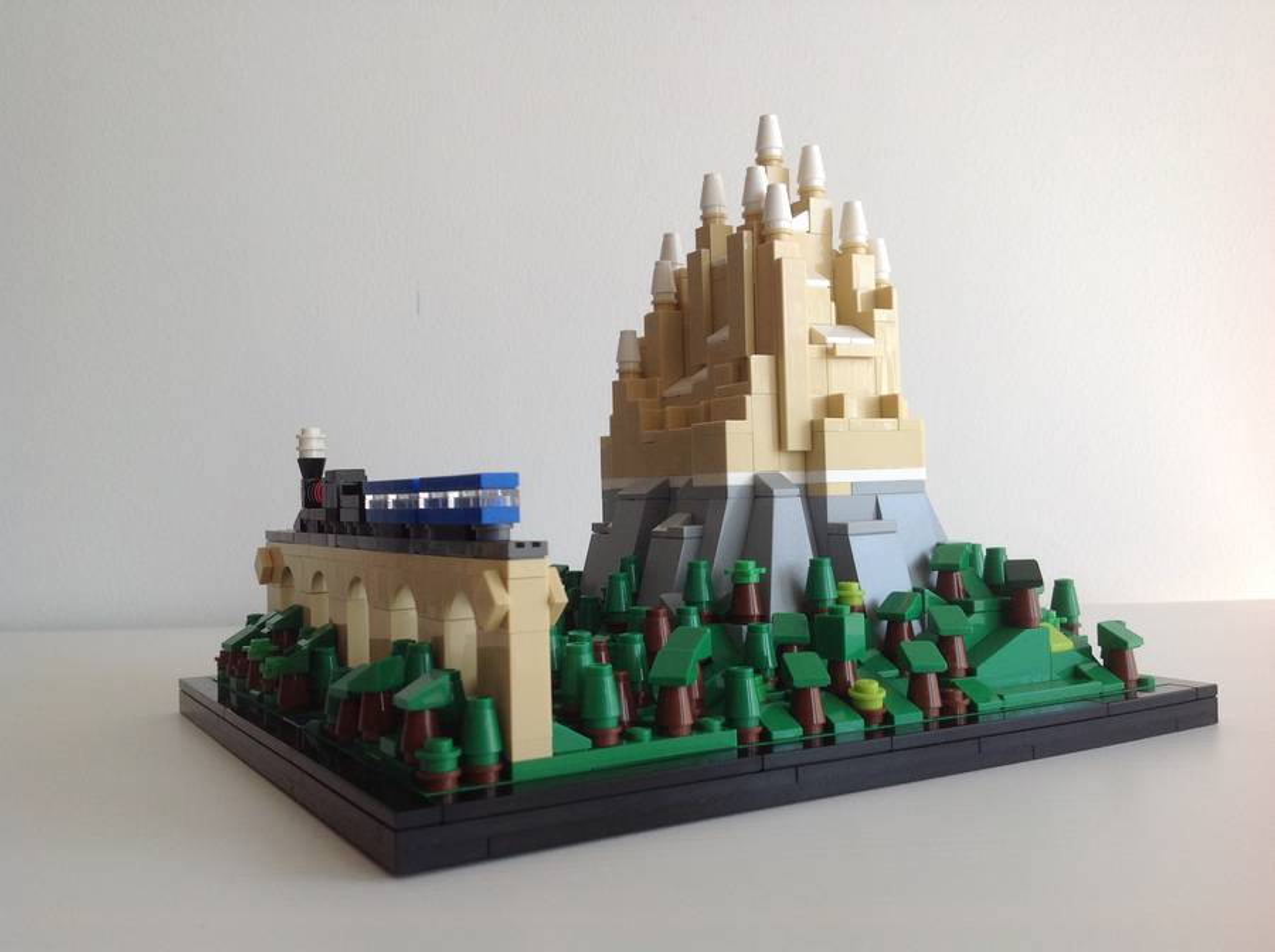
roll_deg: -0.2
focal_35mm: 35
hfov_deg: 52.7
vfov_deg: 40.6
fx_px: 1287
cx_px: 638
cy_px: 476
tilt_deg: +0.0
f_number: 2.4
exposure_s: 1/120
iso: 50
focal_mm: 4.28
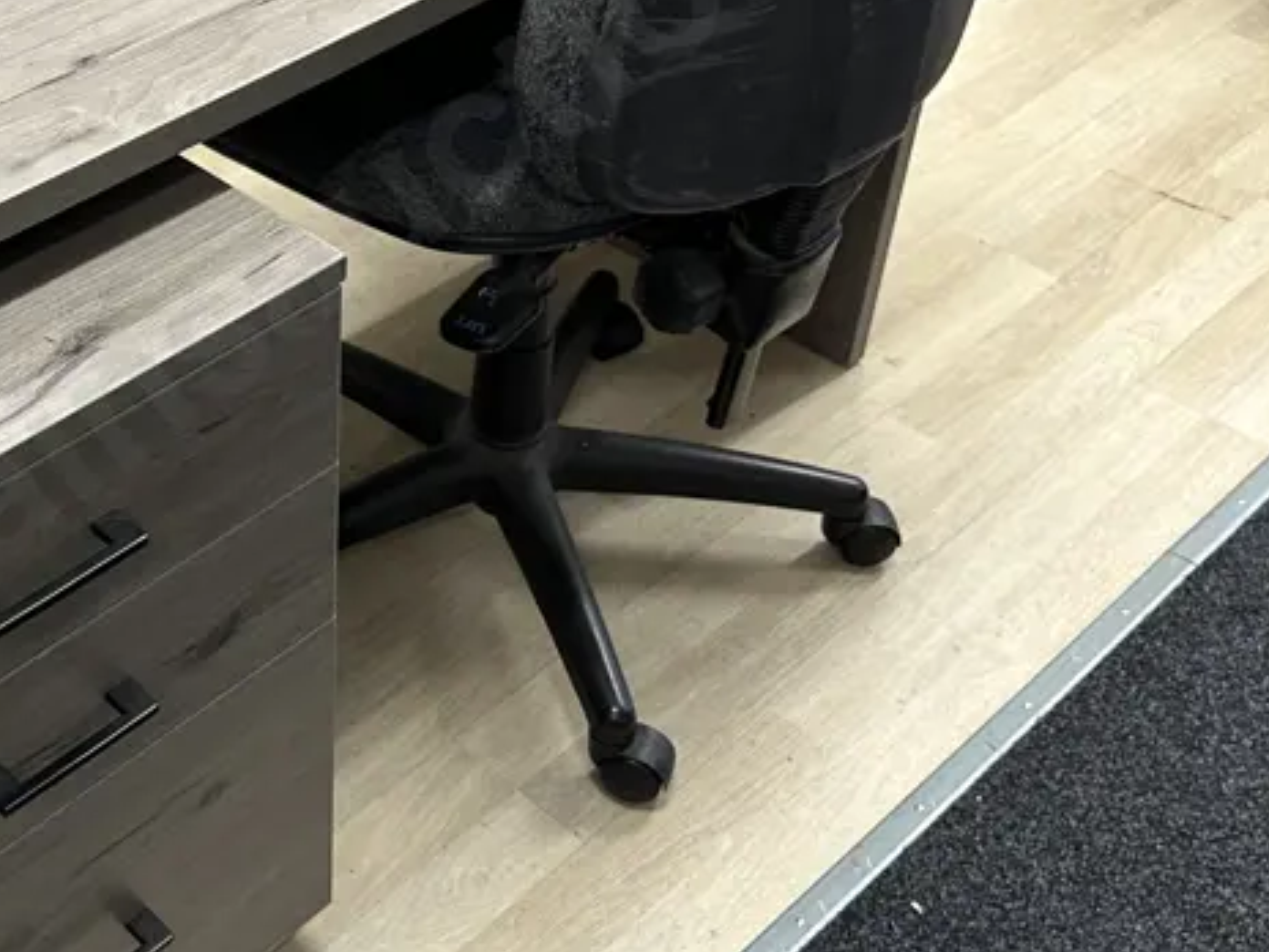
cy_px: 364
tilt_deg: -36.7
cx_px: 186
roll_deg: +2.4
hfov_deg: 34.6
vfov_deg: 27.4
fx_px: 1943
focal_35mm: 53
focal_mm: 6.86
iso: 200
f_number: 1.78
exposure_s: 1/100
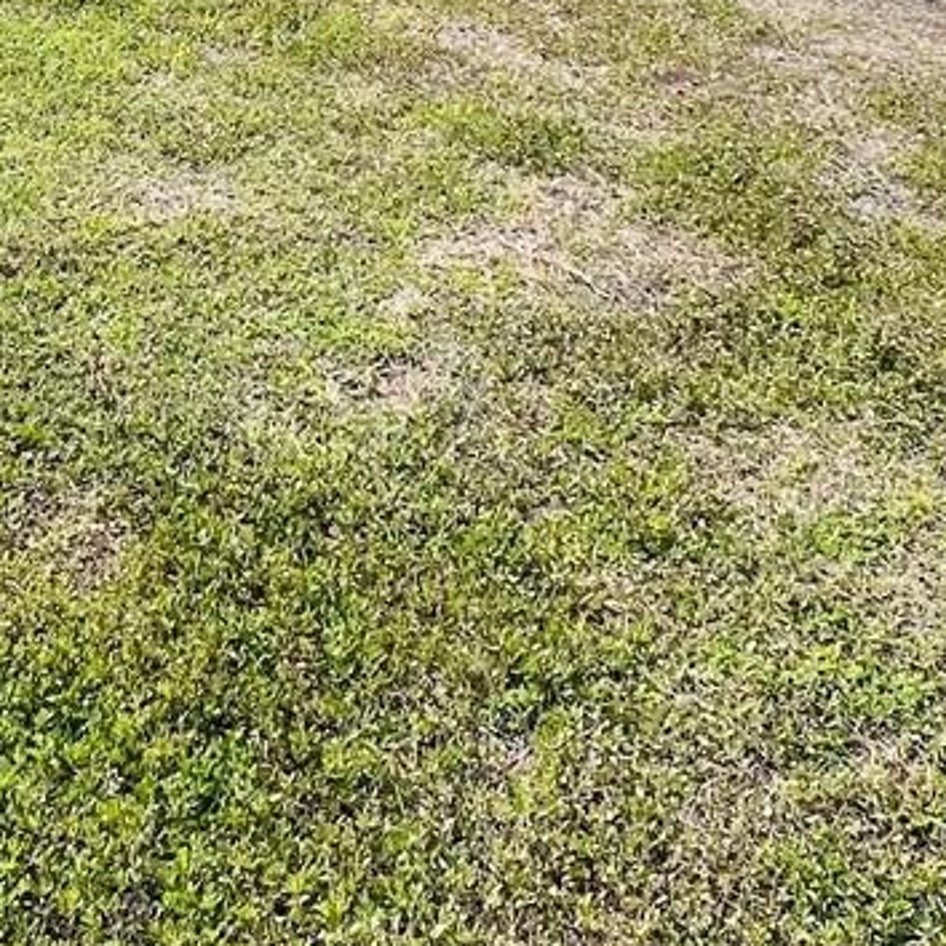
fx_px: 1608
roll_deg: +0.0
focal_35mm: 52
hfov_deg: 32.6
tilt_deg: -9.6
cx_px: 334
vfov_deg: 28.6
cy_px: -179
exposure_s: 1/633
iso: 32
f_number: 1.8
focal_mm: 1.57
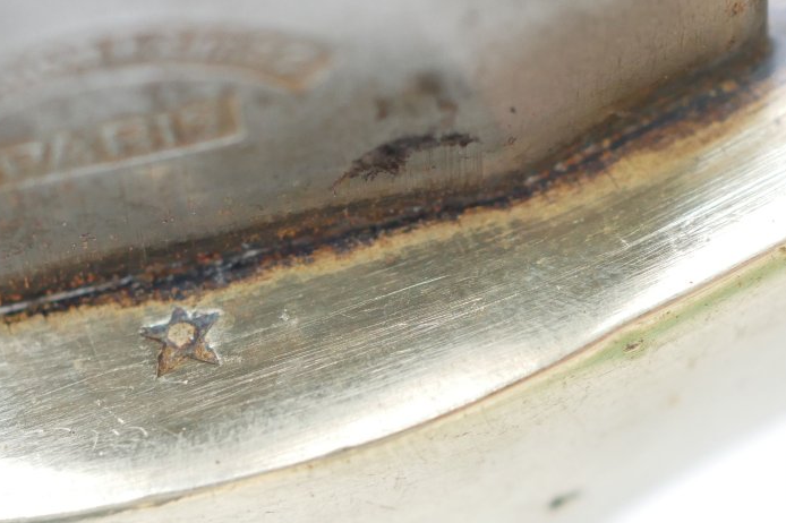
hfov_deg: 18.9
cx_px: 268
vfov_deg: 12.7
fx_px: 2357
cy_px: 182
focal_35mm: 108
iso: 1000
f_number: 3.5
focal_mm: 30
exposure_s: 1/125
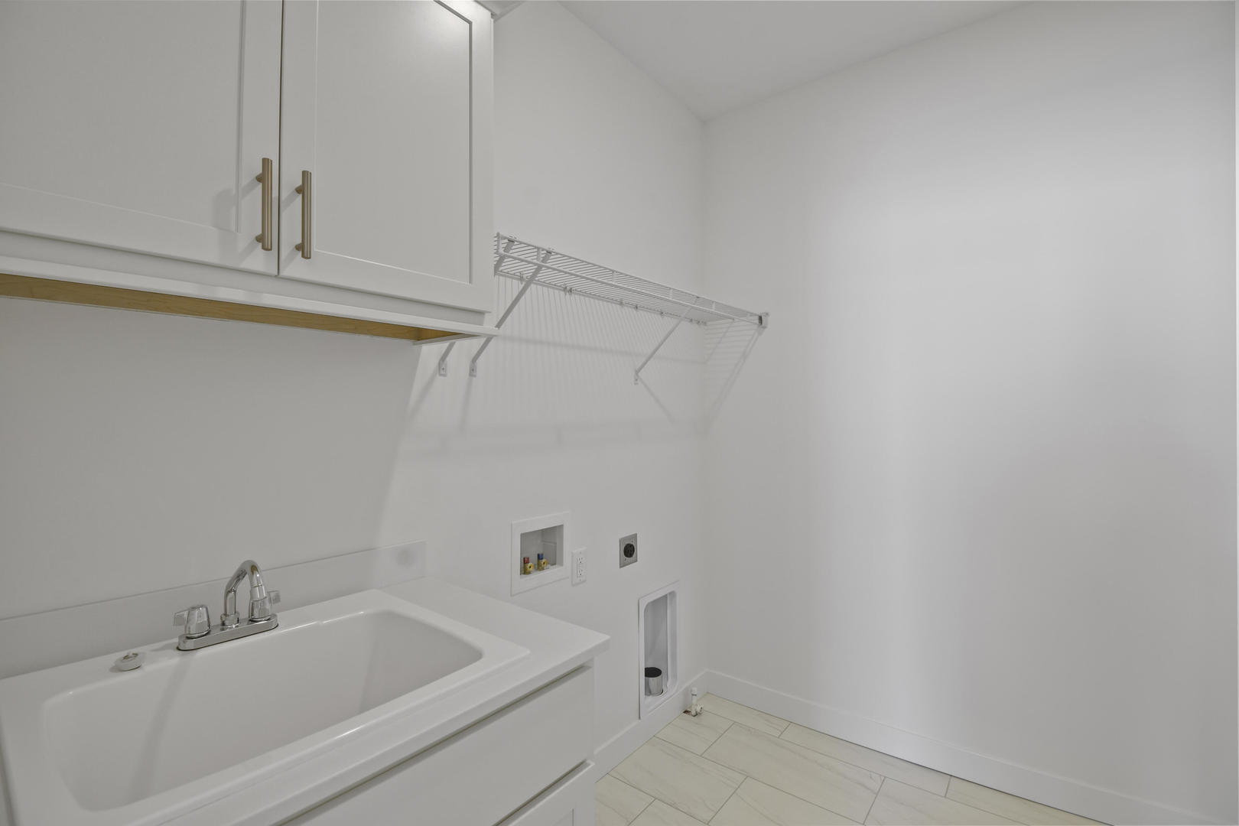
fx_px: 516
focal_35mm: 15
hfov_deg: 100.4
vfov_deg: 77.3
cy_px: 413
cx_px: 620
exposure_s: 1/3
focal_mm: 10
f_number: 7.1
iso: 125
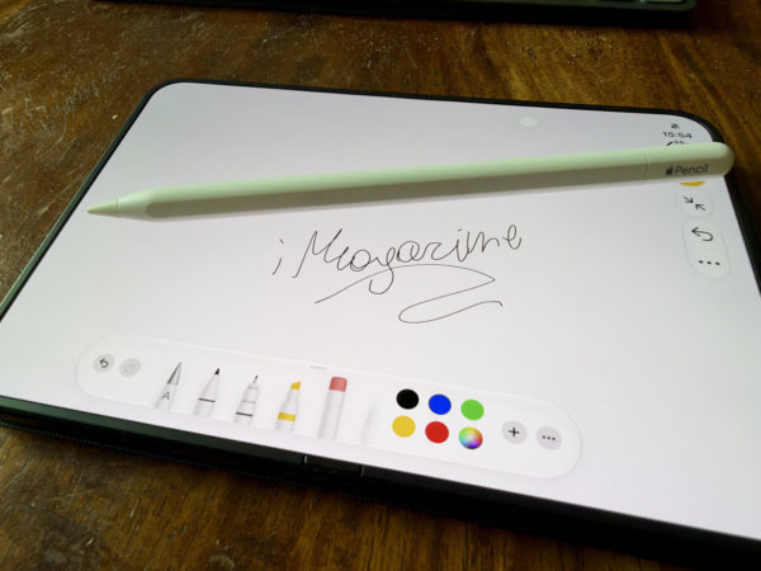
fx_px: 550
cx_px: 380
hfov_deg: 69.4
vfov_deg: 54.9
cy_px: 286
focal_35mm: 25
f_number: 2.2
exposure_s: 1/120
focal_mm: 2.2
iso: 100
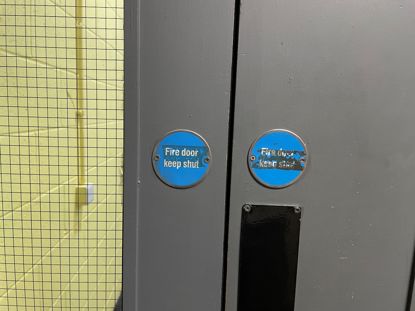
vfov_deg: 53.1
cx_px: 208
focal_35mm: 26
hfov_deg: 67.3
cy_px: 156
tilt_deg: -6.9
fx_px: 312
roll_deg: -2.0
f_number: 1.6
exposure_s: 1/50
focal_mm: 4.2
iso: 200
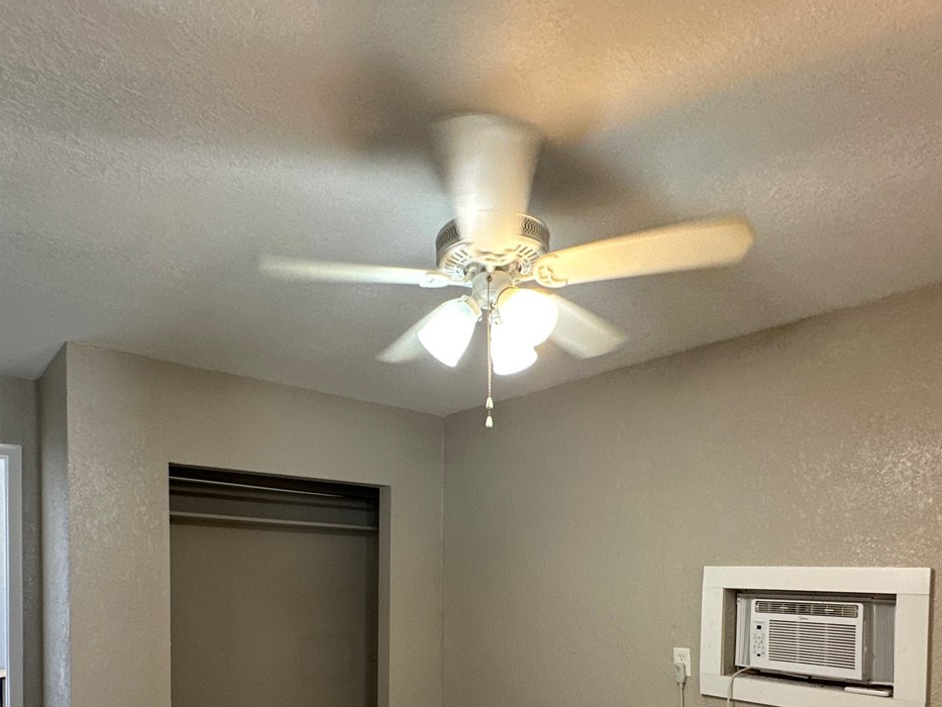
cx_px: 431
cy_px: 584
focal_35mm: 24
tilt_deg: -0.9
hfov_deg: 71.5
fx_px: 653
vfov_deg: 52.5
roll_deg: -0.5
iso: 250
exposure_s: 1/60
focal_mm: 2.22
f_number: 2.2
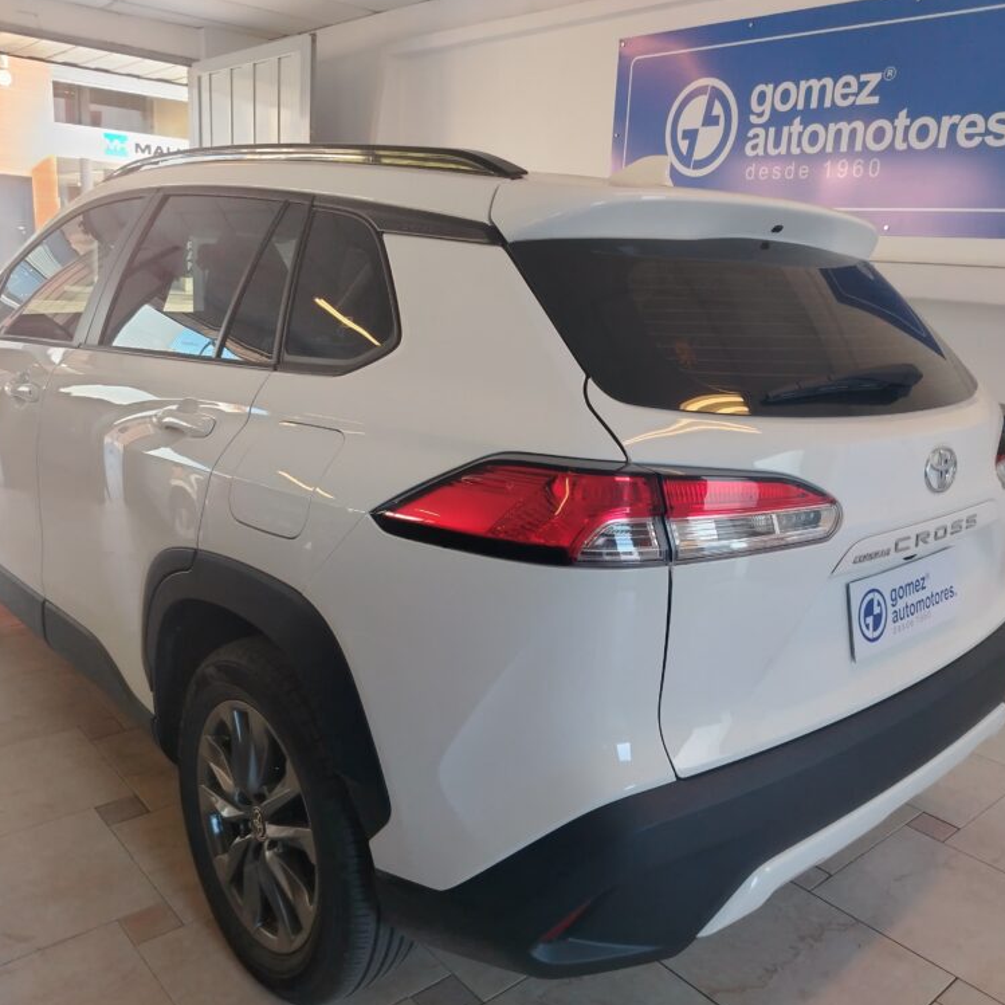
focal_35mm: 29
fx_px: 953
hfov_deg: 55.5
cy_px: 498
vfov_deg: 55.6
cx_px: 547
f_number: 1.75
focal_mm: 5.25
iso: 441
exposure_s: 1/100
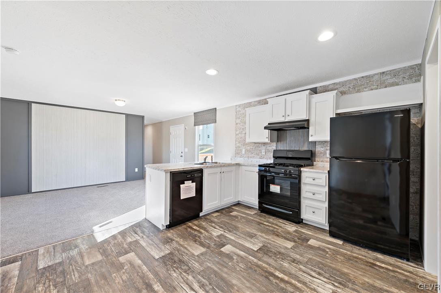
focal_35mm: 14
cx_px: 220
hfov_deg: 104.3
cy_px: 146
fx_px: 171
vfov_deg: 81.1
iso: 320
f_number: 9
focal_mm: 14
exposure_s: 1/4
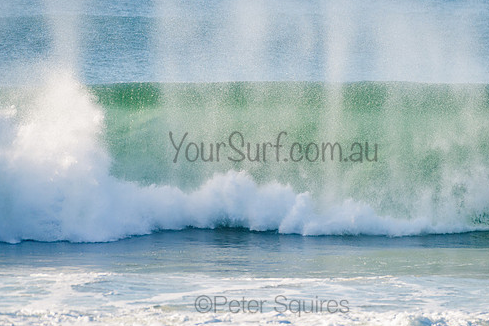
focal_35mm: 593
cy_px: 138
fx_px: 8054
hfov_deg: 3.5
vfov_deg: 2.3
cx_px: 272
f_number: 5.6
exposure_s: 1/1600
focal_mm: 500
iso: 250
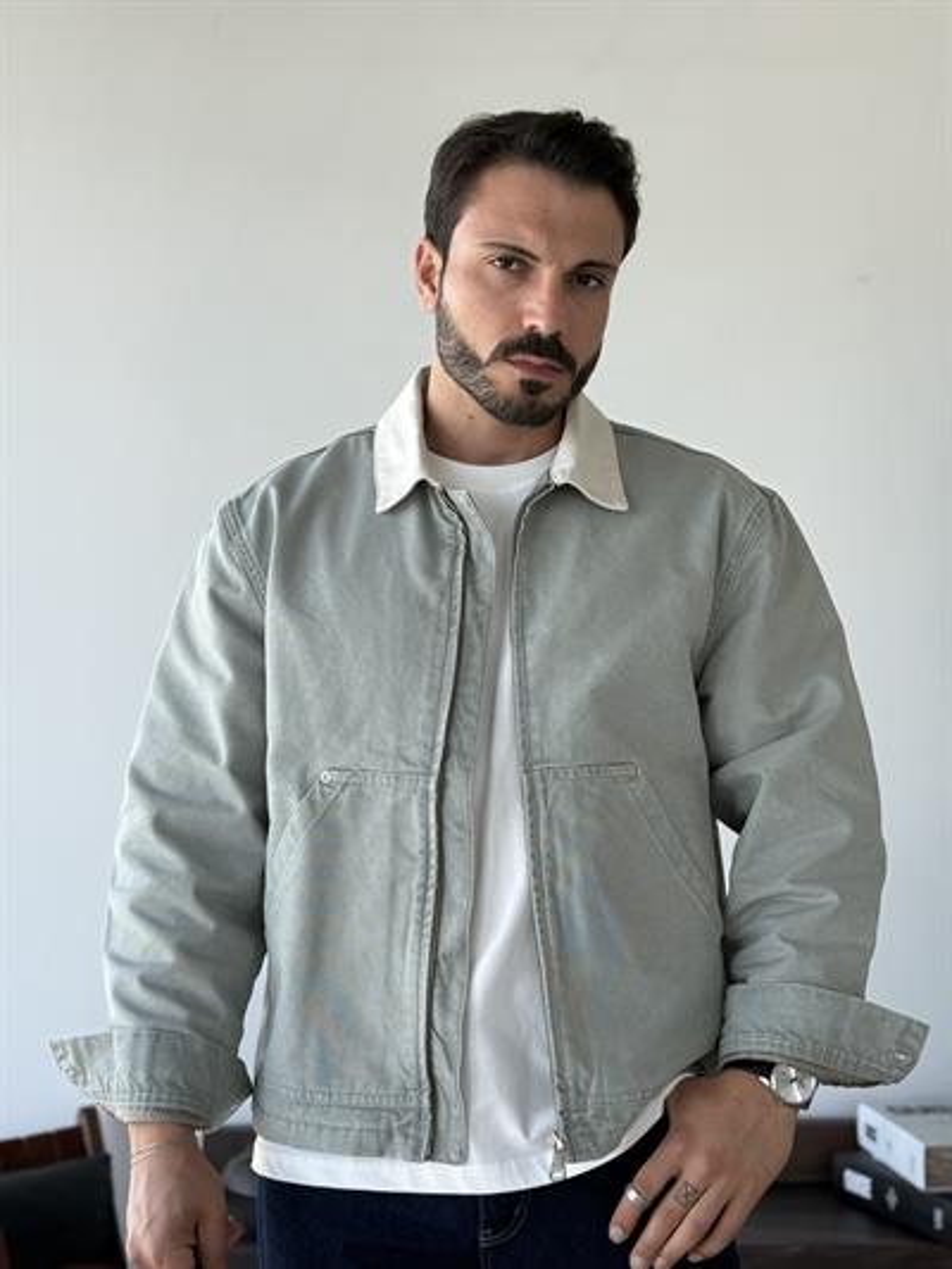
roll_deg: +0.3
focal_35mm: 48
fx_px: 1759
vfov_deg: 39.6
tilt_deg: +2.4
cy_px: 634
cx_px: 476
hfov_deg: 30.3
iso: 80
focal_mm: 6.76
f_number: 1.78
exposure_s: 1/319
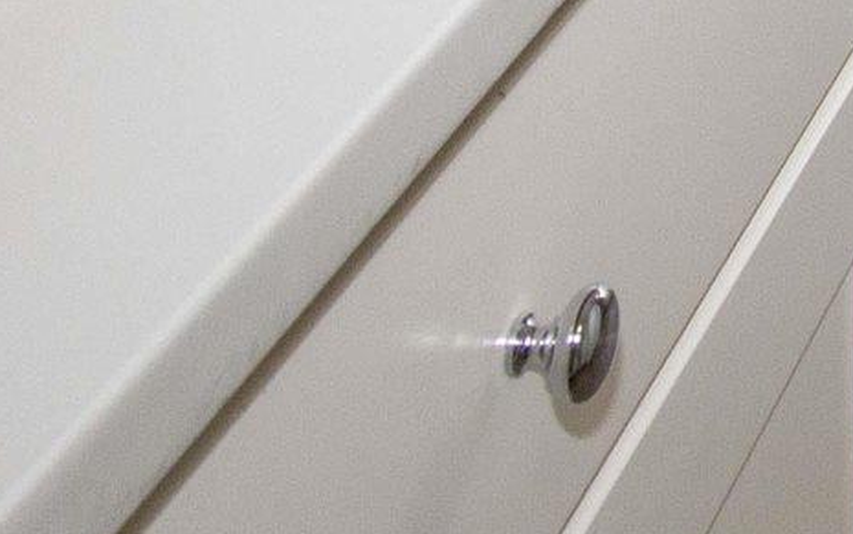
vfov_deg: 8.9
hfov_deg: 16.3
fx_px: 2349
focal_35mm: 101
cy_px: -1327
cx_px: 1666
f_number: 8
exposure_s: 1/80
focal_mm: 10
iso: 200
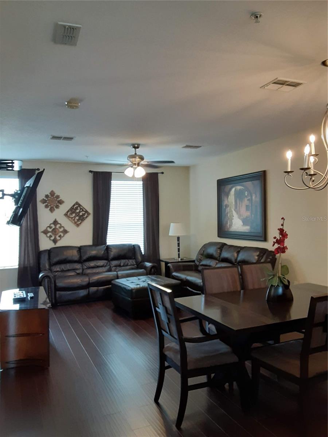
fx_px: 341
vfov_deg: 65.3
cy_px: 218
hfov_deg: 51.4
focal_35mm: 27
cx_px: 164
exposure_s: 1/60
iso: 160
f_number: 1.9
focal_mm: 2.91
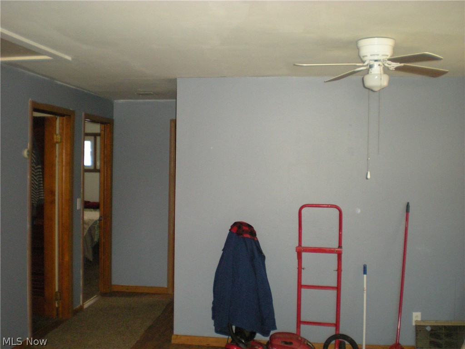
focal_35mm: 38
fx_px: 510
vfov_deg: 37.7
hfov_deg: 49.0
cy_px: 174
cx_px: 232
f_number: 3.1
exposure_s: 1/60
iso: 345
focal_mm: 6.3
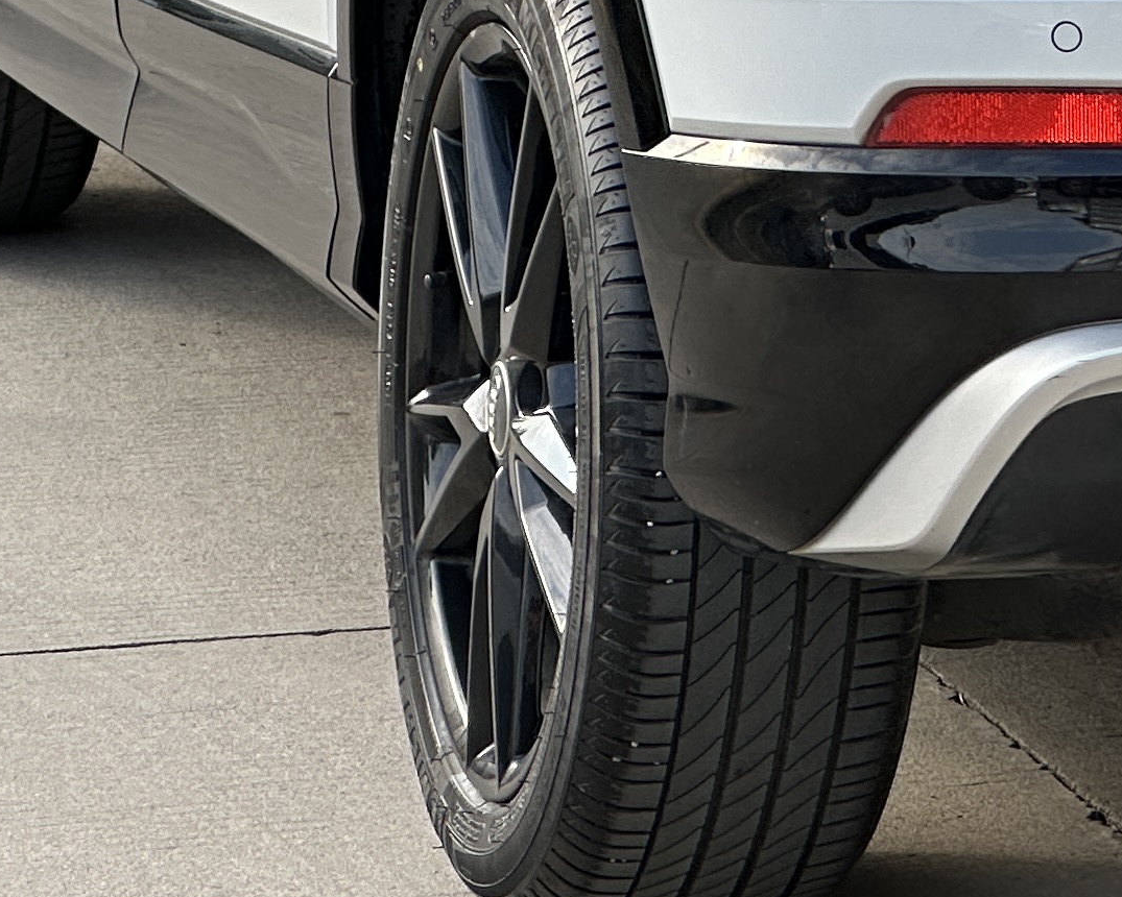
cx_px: 1572
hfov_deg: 6.8
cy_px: -447
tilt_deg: -6.2
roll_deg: -1.2
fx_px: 9364
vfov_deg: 5.4
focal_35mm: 282
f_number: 2.8
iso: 32
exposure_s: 1/265
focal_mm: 9
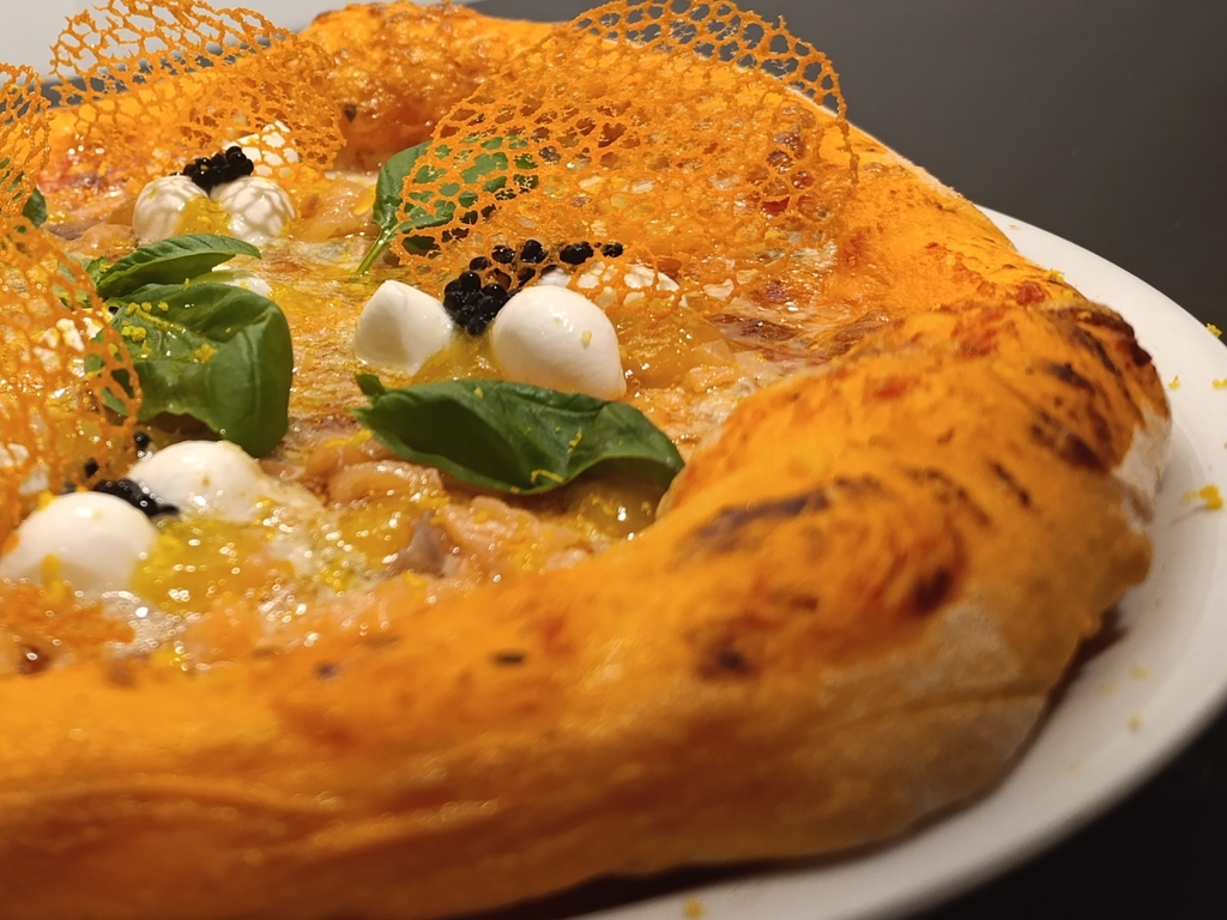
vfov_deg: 58.9
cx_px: 614
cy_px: 460
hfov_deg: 73.9
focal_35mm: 23
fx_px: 815
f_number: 1.6
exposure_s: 1/100
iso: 640
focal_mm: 6.14
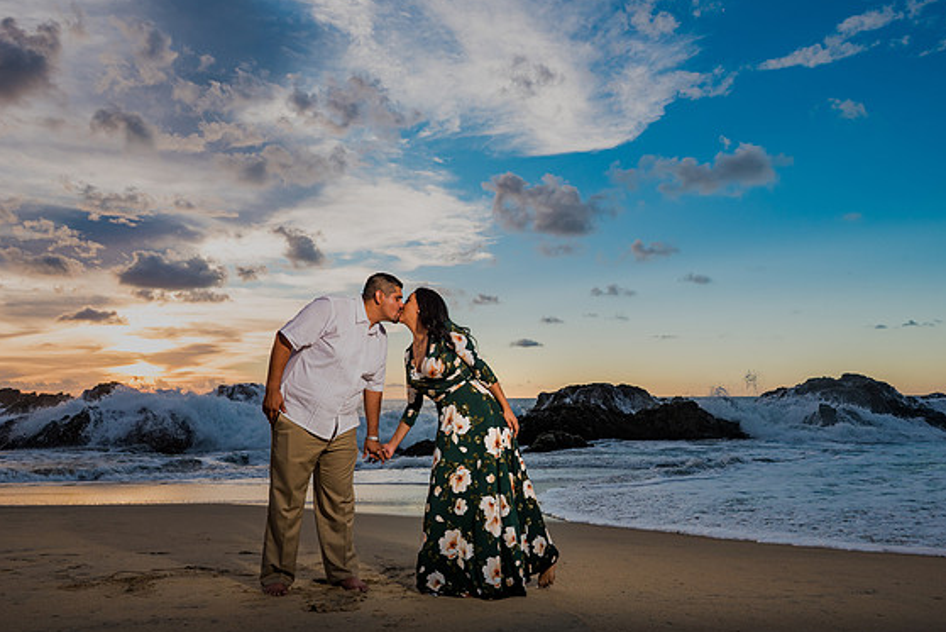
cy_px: 318
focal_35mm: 27
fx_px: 710
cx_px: 486
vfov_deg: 48.0
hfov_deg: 67.4
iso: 200
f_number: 5
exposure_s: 1/250
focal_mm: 26
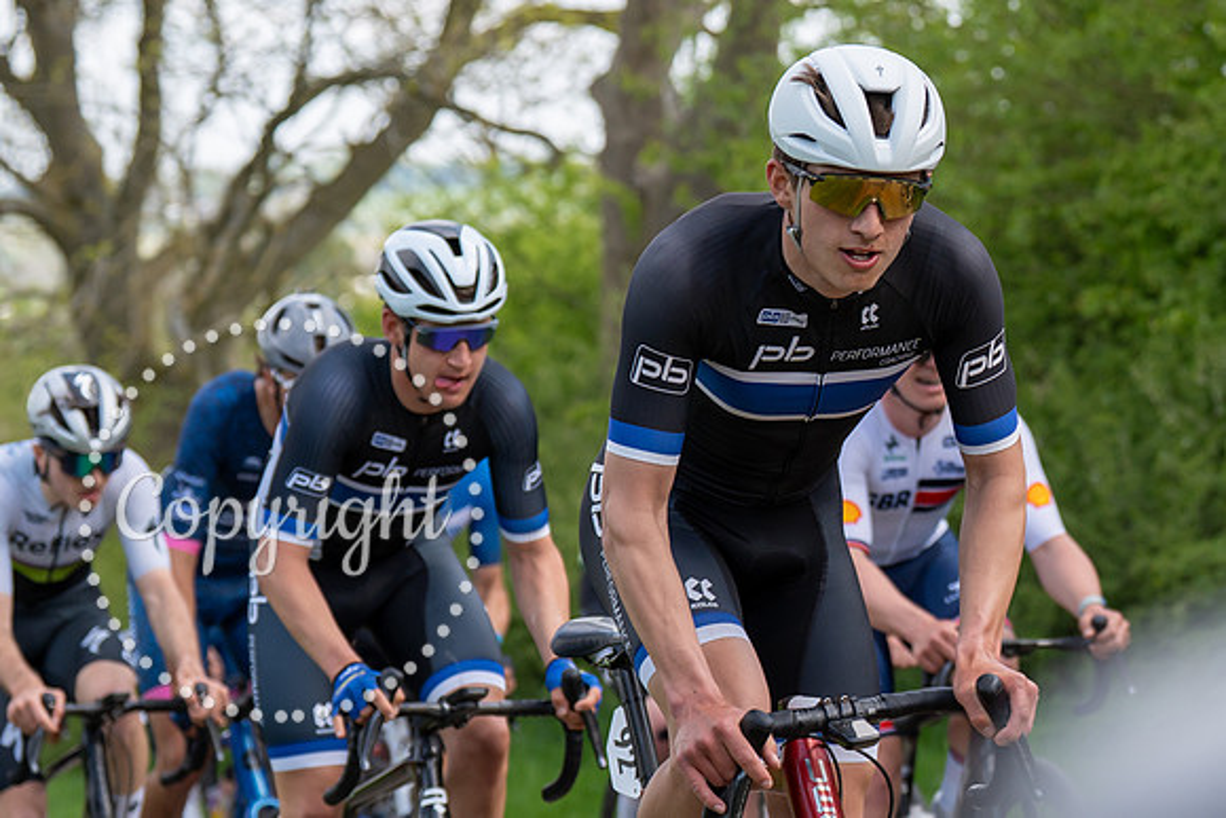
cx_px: 1090
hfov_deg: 12.2
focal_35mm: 167
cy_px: 99
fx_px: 5681
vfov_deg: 8.2
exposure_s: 1/1000
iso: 200
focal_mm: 78
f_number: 3.5
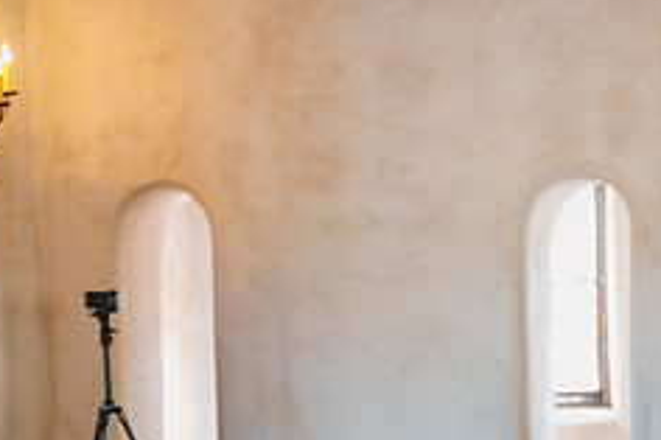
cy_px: 418
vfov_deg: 7.4
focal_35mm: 185
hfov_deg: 11.0
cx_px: 621
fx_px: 3394
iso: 1600
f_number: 2.8
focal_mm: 70
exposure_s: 1/160
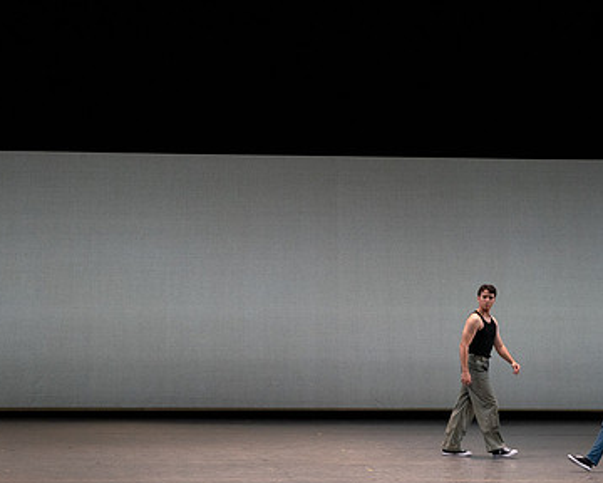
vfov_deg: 6.9
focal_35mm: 224
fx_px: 3998
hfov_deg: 8.6
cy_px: 296
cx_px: 340
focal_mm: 148
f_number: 9
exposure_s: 1/400
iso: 5000
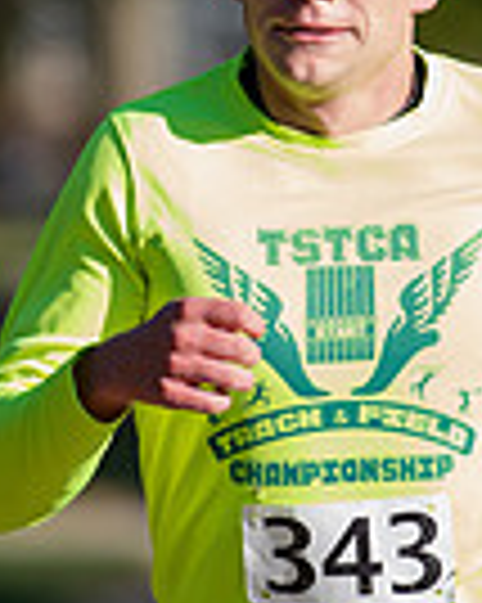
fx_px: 21779
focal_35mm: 1220
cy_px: 124
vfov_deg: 1.6
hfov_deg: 1.3
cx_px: 396
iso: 200
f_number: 4
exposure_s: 1/800
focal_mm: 300
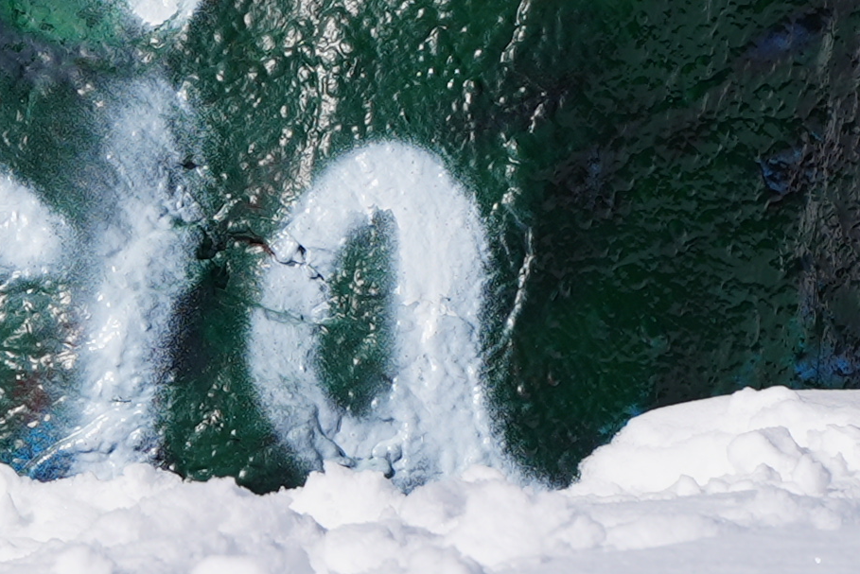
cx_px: -676
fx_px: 6023
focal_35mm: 252
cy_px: -628
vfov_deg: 5.3
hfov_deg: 7.9
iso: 80
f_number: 10
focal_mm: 54
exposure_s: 1/320
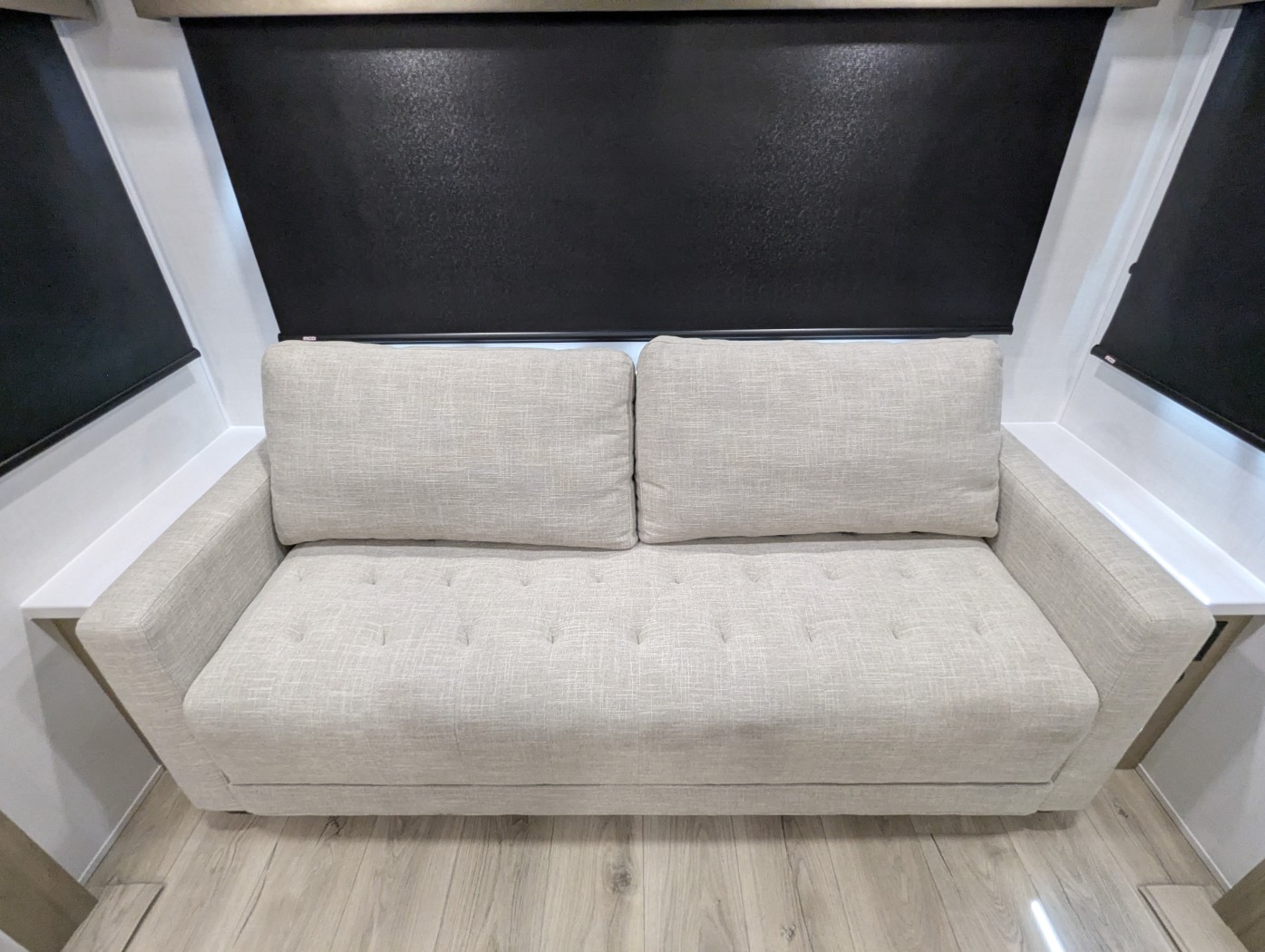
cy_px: 476
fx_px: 585
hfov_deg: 94.4
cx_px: 632
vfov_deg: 78.2
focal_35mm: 16
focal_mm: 2.35
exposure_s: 1/39.9
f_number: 2.2
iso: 374
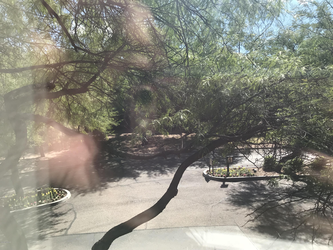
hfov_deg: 63.4
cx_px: 166
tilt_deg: -3.7
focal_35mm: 28
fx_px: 269
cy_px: 125
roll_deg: -0.9
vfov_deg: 49.7
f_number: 1.8
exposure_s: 1/1294
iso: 20
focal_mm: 3.99
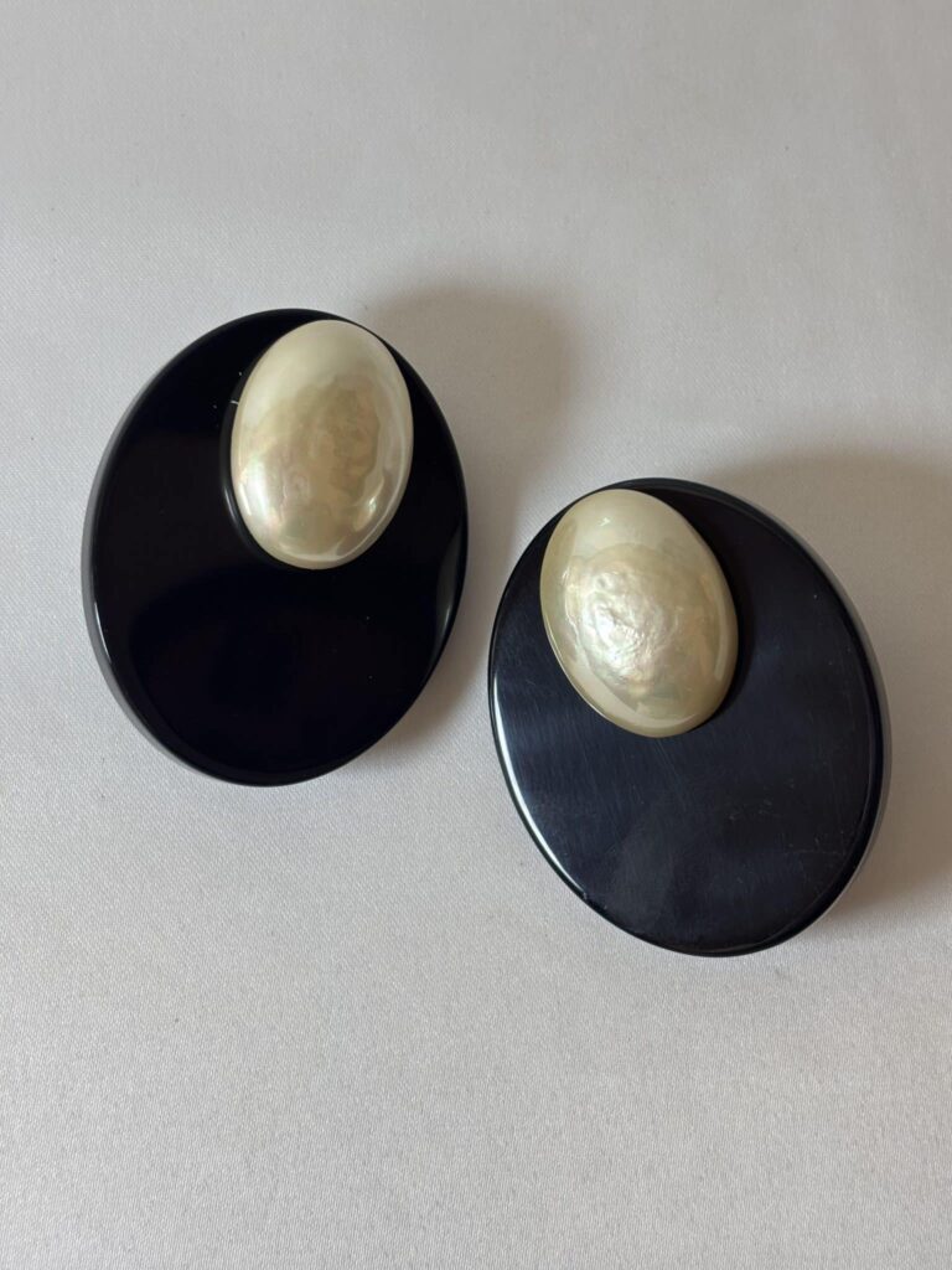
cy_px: 635
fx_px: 1907
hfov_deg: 28.0
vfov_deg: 36.8
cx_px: 476
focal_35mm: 52
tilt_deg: -80.5
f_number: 1.6
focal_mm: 5.96
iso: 32
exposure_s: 1/100
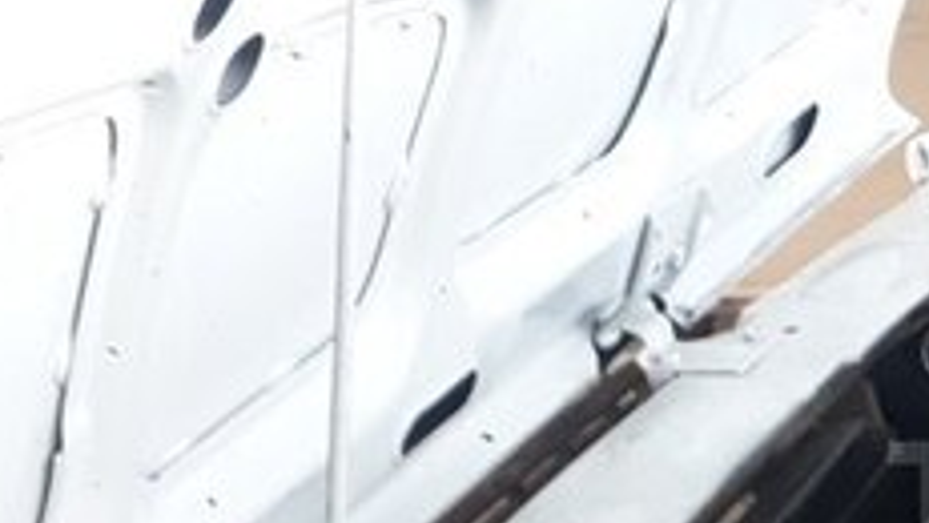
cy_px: 501
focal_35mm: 84
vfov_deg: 14.2
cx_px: 1299
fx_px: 2069
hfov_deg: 22.0
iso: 64
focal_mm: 3.6
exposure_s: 1/33
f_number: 1.9
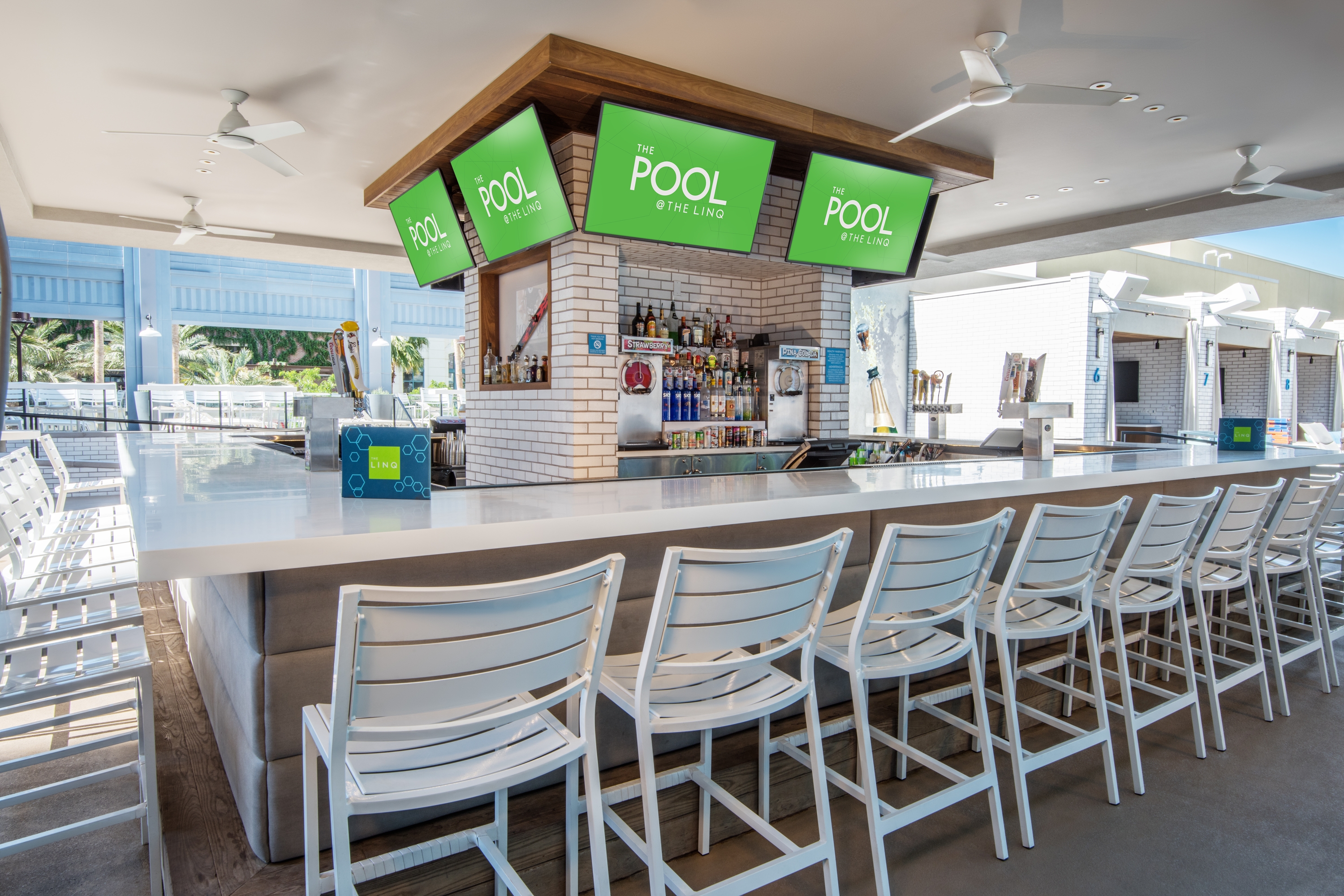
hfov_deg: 78.6
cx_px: 672
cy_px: 448
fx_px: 821
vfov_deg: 57.2
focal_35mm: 22
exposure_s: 1/8
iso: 100
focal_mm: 22
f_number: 22
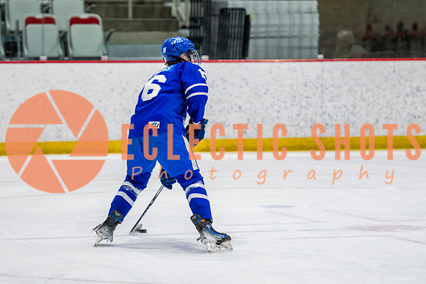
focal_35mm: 230
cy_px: 138
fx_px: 2725
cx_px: 201
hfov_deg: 8.9
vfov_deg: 6.0
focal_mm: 145
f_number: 3.2
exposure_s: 1/800
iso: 1600
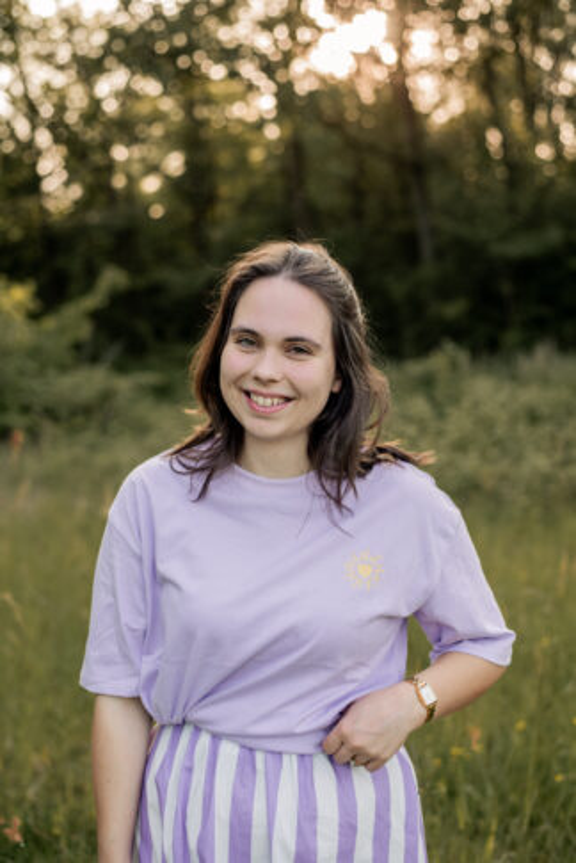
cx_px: 288
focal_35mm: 50
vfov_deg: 39.6
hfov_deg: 27.0
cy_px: 432
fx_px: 1198
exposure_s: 1/800
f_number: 2.5
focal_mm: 50
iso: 400
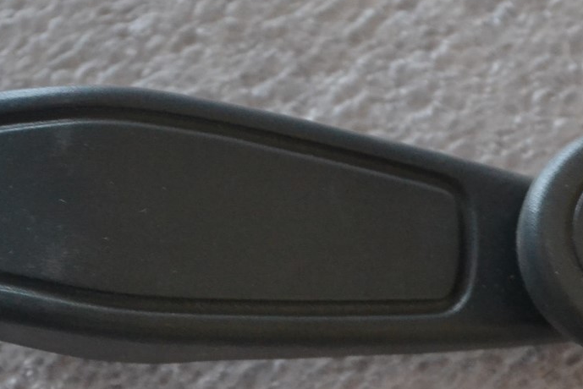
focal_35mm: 141
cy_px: 260
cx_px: 294
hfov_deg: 14.5
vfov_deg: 9.7
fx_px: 2284
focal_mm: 48
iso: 3200
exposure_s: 1/13
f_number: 5.6
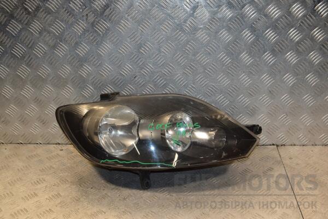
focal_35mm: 42
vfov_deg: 31.9
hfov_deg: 46.4
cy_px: 110
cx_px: 164
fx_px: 383
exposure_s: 1/200
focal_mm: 28
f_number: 7.1
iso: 800
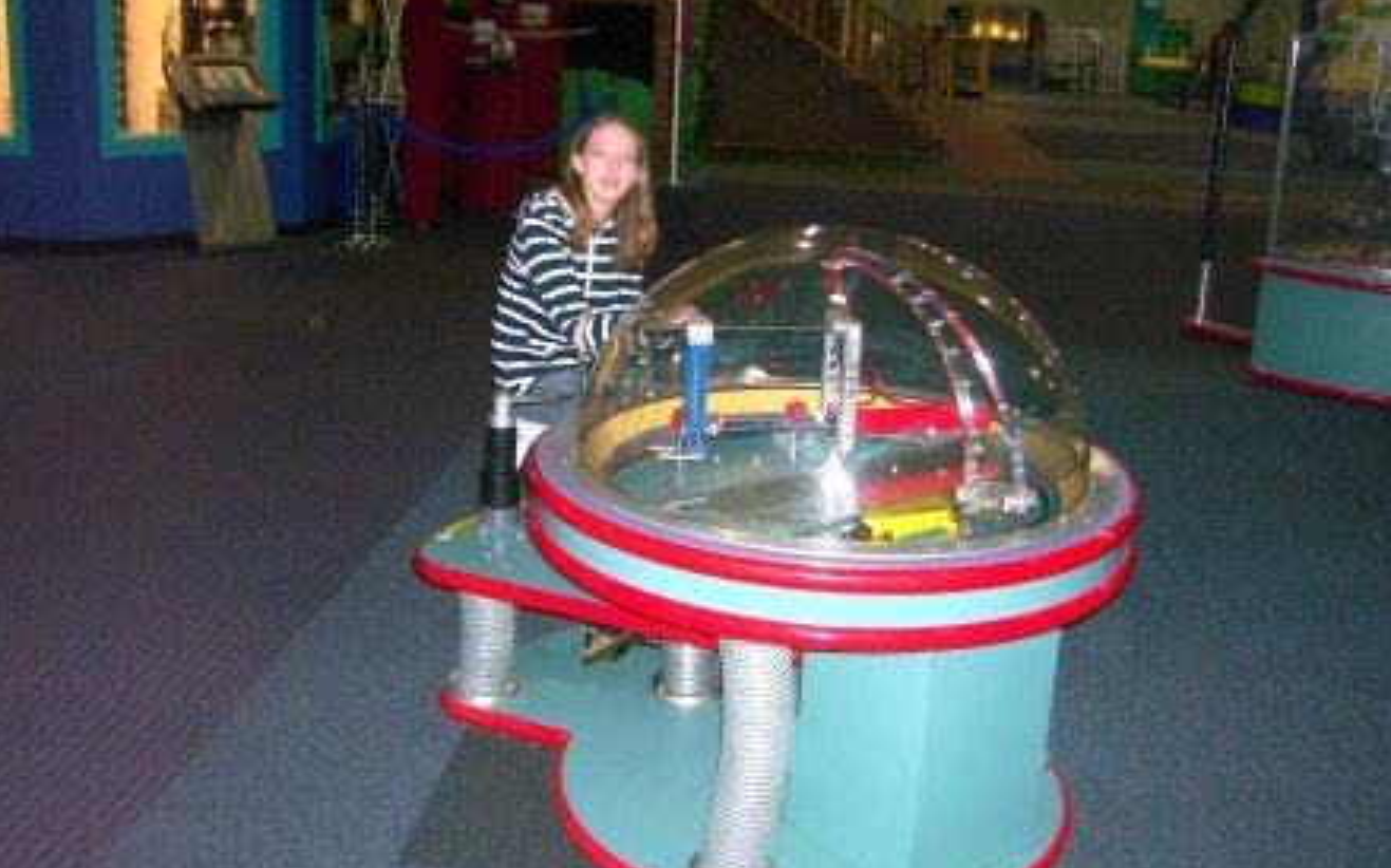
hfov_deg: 52.8
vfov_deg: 34.3
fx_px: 1402
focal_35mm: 37
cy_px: 348
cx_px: 697
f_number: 2.7
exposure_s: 1/60
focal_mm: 5.6
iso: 80
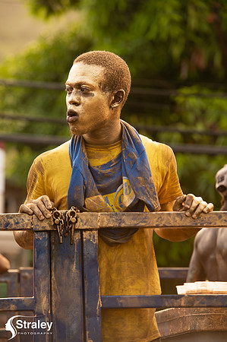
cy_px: 171
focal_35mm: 155
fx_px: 1469
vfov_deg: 13.3
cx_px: 114
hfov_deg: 8.8
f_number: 5
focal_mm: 155
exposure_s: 1/200
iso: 220
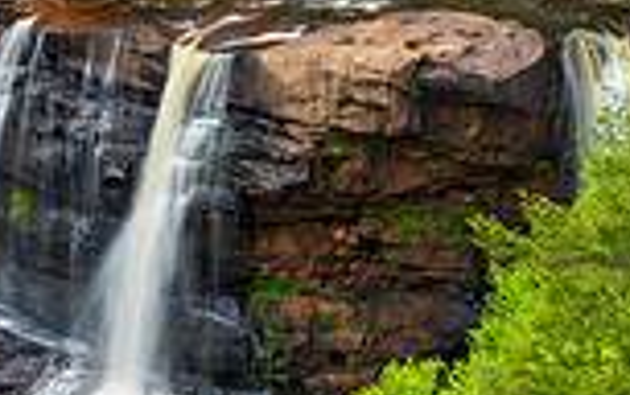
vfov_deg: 4.4
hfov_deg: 6.9
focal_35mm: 301
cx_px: -185
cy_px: 130
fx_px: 5174
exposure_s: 1/6
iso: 64
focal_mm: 78
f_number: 11
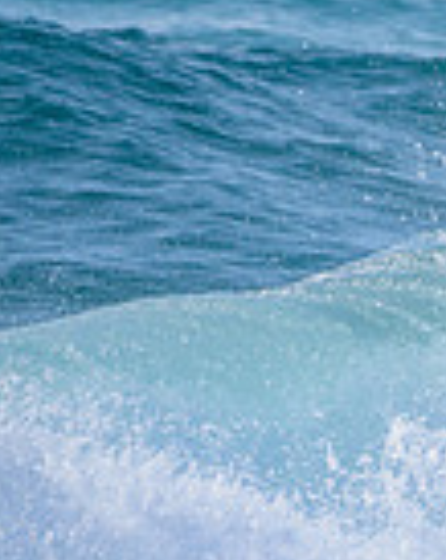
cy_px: 371
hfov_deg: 0.6
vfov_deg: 0.8
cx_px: 812
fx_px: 40428
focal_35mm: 2442
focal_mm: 500
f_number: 5.6
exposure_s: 1/2000
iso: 280
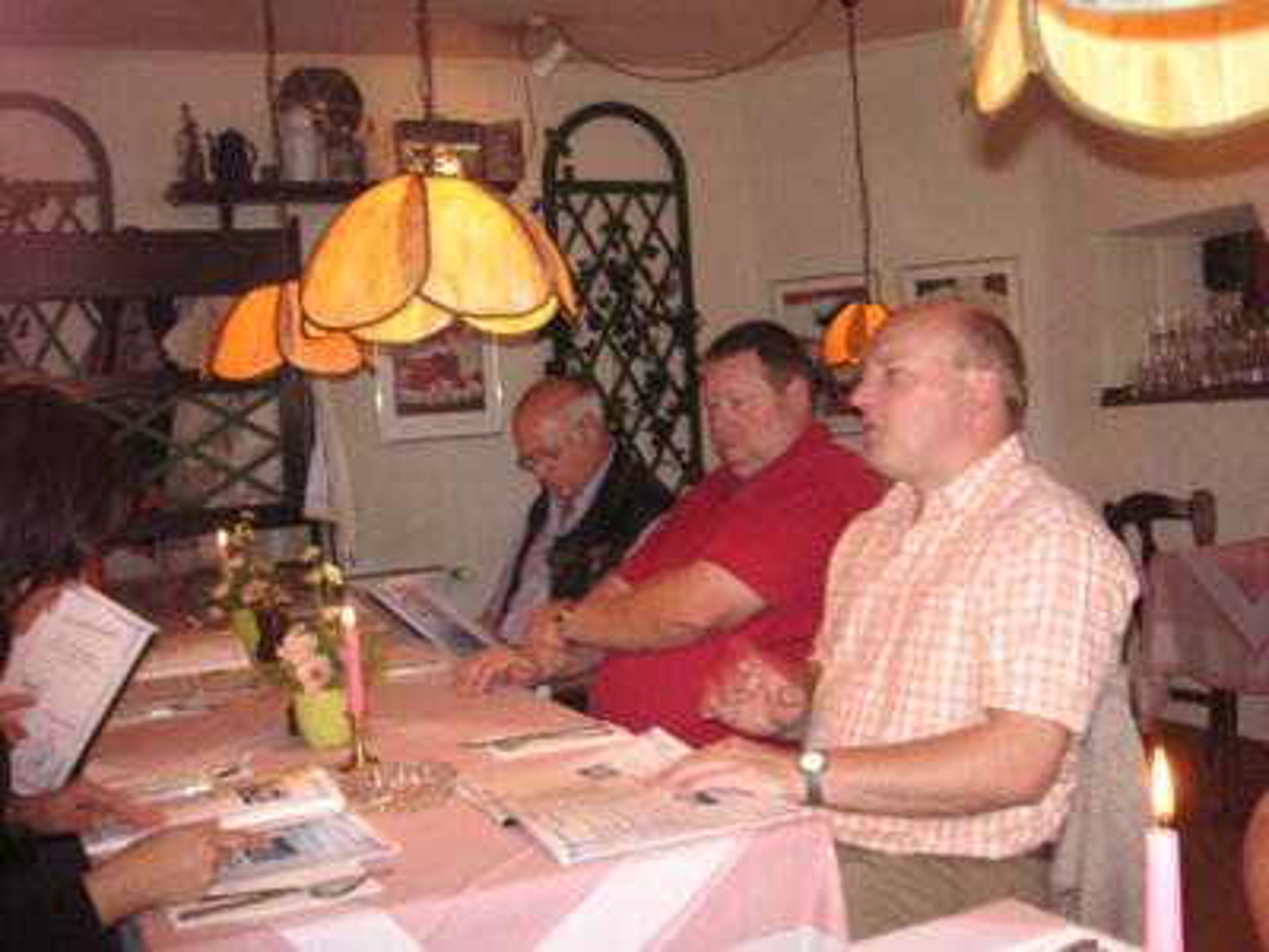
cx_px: 634
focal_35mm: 37
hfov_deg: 50.1
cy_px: 476
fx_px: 1356
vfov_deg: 38.7
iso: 160
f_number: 2.8
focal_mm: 6.1
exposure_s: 1/45
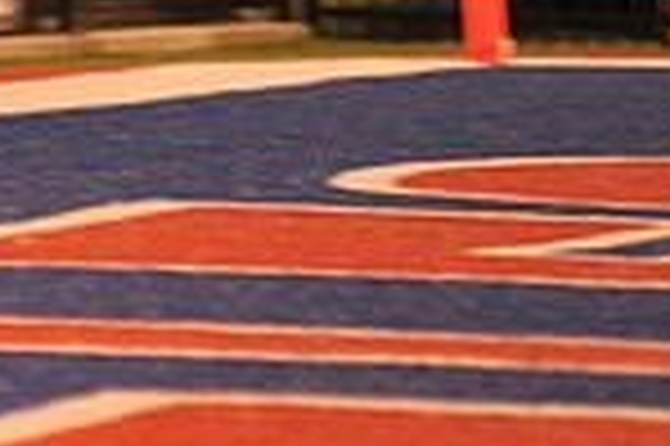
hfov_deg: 2.6
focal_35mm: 780
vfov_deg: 1.8
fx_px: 14501
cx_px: -481
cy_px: -216
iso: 2000
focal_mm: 200
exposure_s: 1/200
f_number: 2.8
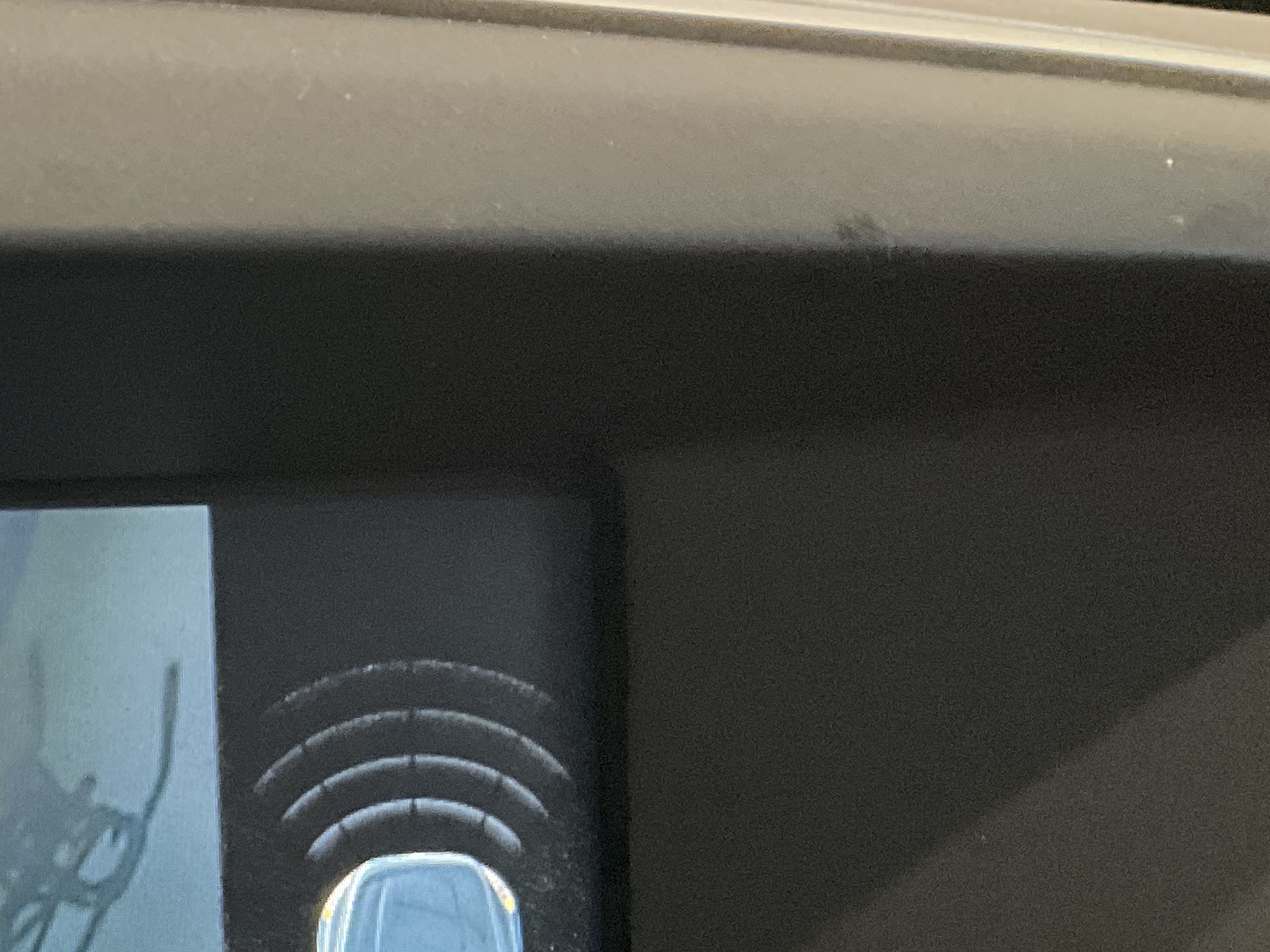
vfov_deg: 17.5
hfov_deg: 21.4
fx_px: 2972
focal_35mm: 81
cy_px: 1078
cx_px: -472
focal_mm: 3
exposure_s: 1/50
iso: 200
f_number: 1.8
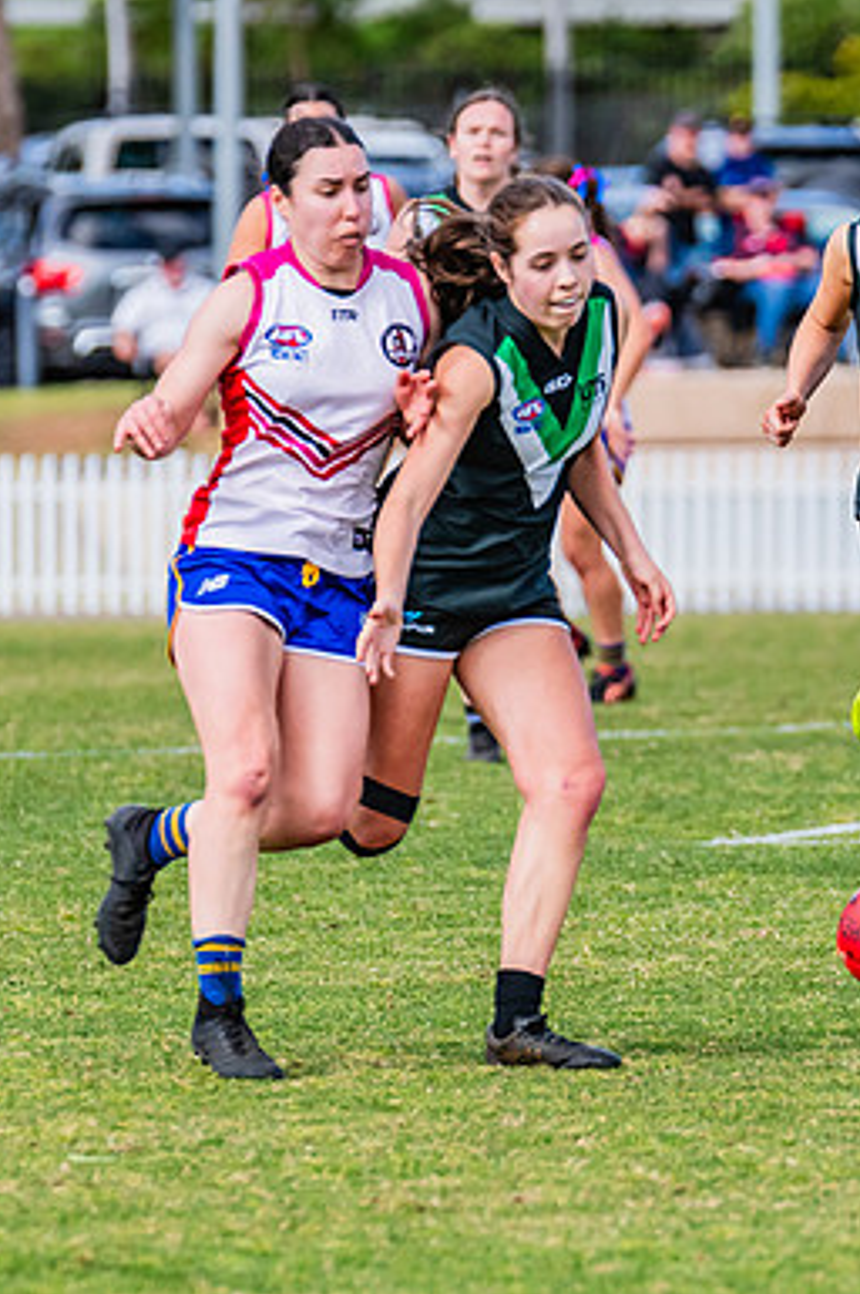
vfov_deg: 3.3
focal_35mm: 621
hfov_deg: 2.2
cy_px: 587
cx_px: 965
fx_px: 22291
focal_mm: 310
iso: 800
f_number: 7.1
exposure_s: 1/1600
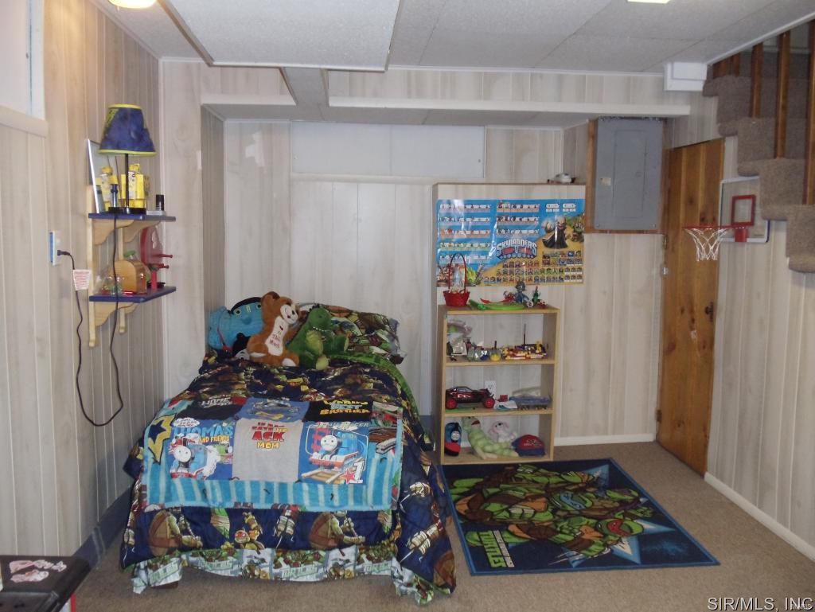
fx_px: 1036
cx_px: 408
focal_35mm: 44
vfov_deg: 32.9
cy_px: 306
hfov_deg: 42.9
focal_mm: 6
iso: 400
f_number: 3.5
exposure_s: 1/30
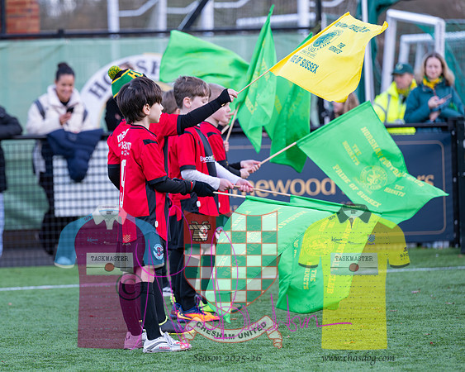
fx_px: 2404
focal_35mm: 175
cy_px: 199
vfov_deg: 8.8
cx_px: 166
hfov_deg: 11.0
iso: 800
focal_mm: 145
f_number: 3.5
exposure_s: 1/500
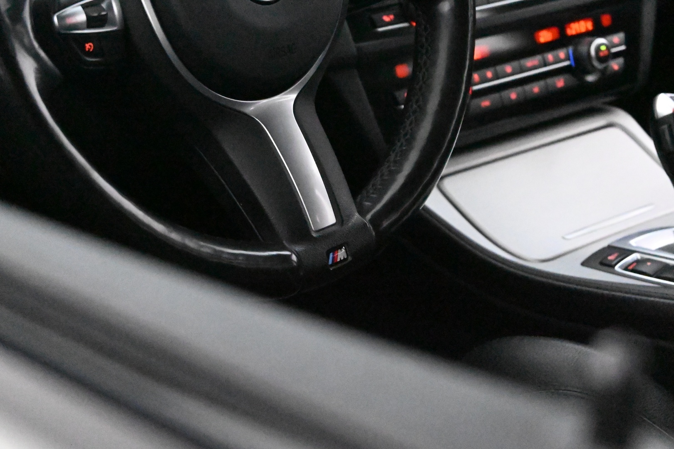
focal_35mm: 75
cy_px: 224
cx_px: 337
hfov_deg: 27.0
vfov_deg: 18.2
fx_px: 1404
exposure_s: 1/80
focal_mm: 50
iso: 36000
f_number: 6.3
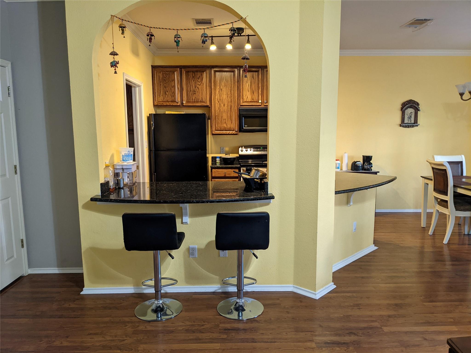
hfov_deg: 65.3
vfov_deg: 51.4
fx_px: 367
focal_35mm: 27
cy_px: 176
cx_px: 236
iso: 223
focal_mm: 4.38
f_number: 1.73
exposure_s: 1/24
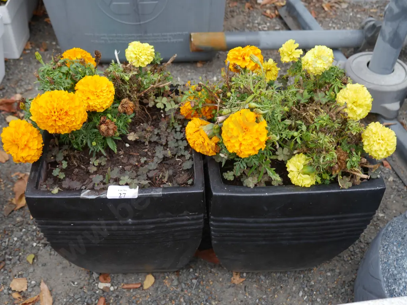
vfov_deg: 36.0
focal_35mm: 40
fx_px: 471
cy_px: 152
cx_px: 204
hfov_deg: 46.8
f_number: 4.4
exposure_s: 1/100
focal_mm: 20
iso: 200
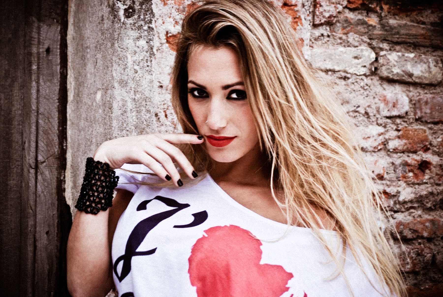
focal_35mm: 147
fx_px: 1811
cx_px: 222
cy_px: 148
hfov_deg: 13.9
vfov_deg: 9.4
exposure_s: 1/160
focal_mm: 98
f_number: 5
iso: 125
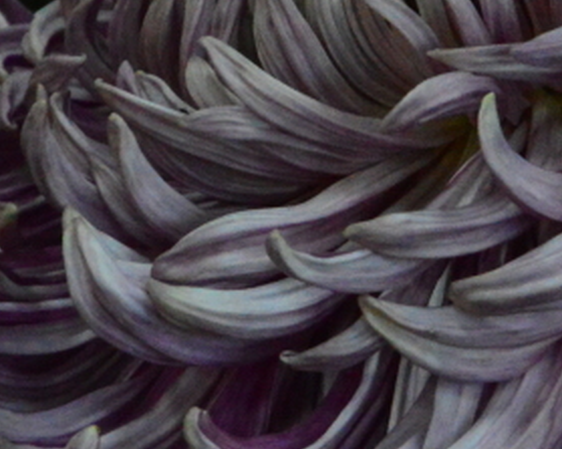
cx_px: 399
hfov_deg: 1.3
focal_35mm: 1549
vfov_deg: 1.0
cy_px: 247
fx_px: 25756
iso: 6400
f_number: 13
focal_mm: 300
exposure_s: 1/20
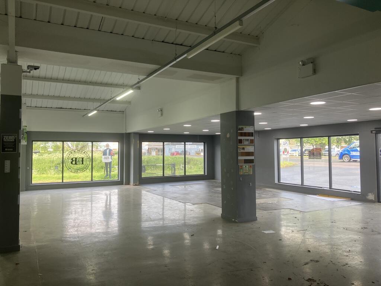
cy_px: 143
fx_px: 308
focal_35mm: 28
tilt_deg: +3.6
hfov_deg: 63.4
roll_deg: -0.3
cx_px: 190
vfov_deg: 49.7
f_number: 1.8
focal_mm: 3.99
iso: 32
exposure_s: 1/100
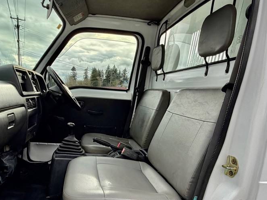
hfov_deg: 65.1
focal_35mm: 27
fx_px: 208
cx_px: 116
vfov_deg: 49.7
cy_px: 145
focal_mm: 2.22
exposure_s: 1/195
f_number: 2.2
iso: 40
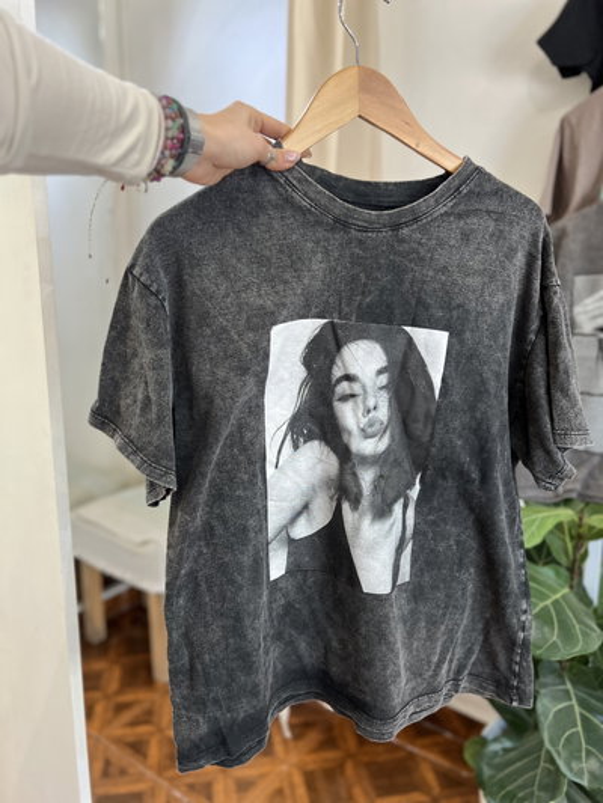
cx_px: 302
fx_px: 604
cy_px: 402
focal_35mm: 26
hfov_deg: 53.1
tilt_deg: -11.5
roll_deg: +0.1
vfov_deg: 67.3
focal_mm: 5.7
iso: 125
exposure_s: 1/114
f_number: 1.5
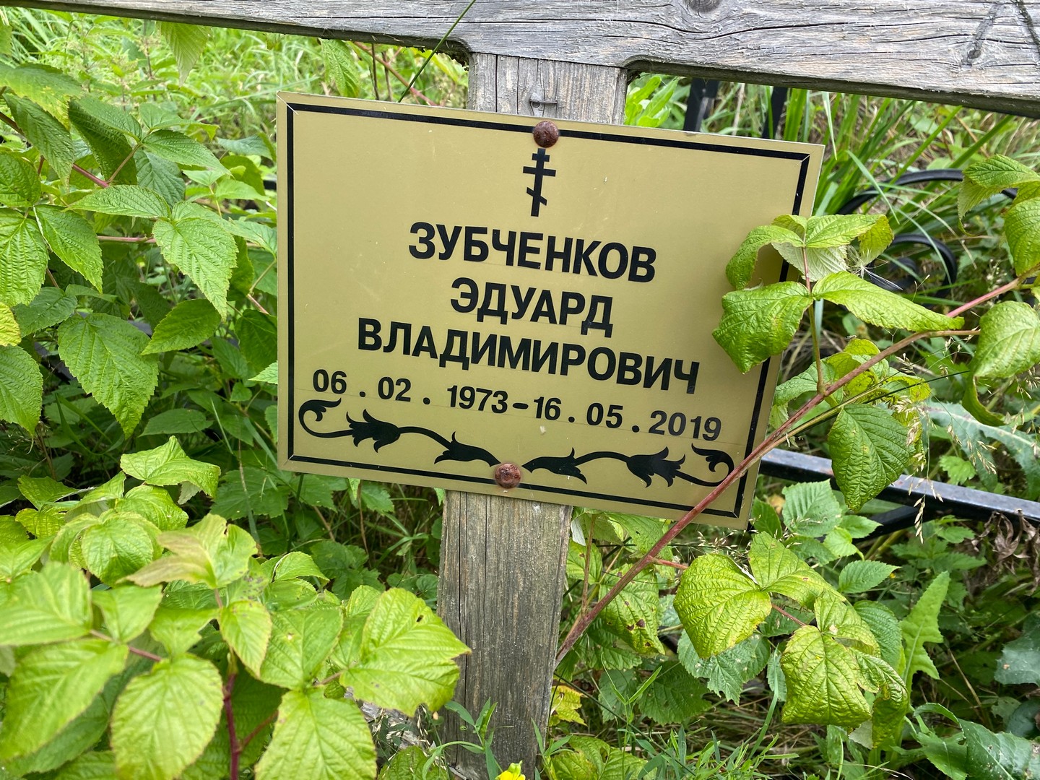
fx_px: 781
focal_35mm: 26
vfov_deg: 53.1
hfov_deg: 67.3
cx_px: 520
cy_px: 390
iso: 32
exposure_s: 1/390
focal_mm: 4.25
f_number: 1.8
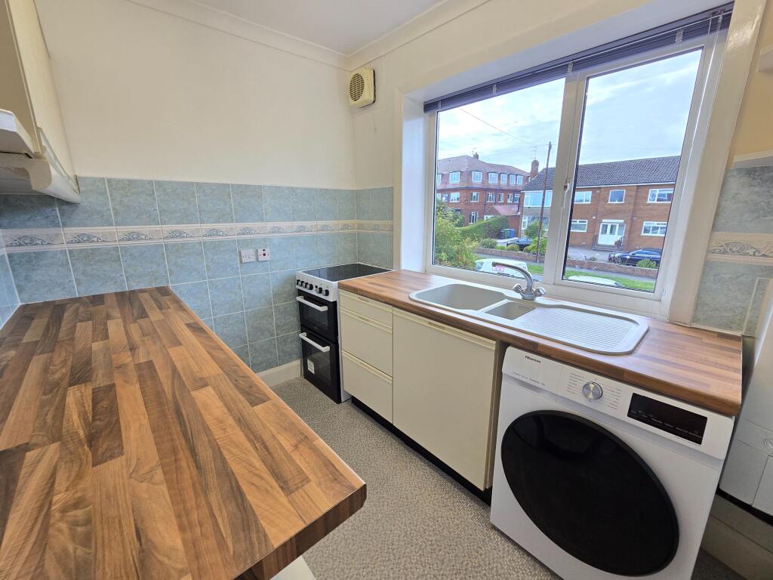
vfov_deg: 89.9
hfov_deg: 106.2
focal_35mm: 13
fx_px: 290
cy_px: 290
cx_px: 386
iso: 80
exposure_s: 1/50
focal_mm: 2.2
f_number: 2.2
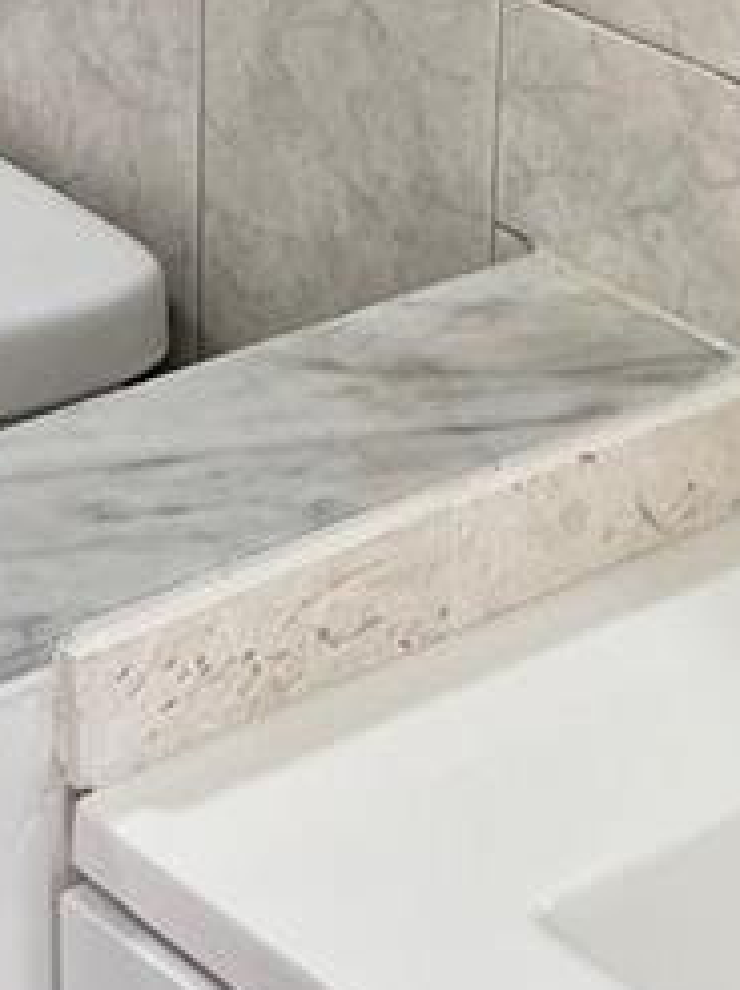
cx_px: 857
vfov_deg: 14.9
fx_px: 3626
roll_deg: -4.5
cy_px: -274
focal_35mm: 127
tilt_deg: -14.5
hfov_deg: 11.4
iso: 64
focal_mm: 5.7
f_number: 1.5
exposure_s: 1/162
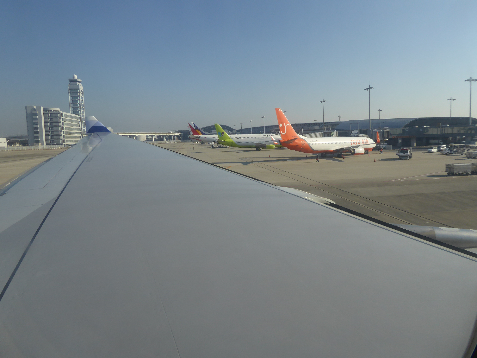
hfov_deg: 67.3
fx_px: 358
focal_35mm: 26
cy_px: 175
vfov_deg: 53.1
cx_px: 243
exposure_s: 1/1300
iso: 100
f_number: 3.3
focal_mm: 4.3
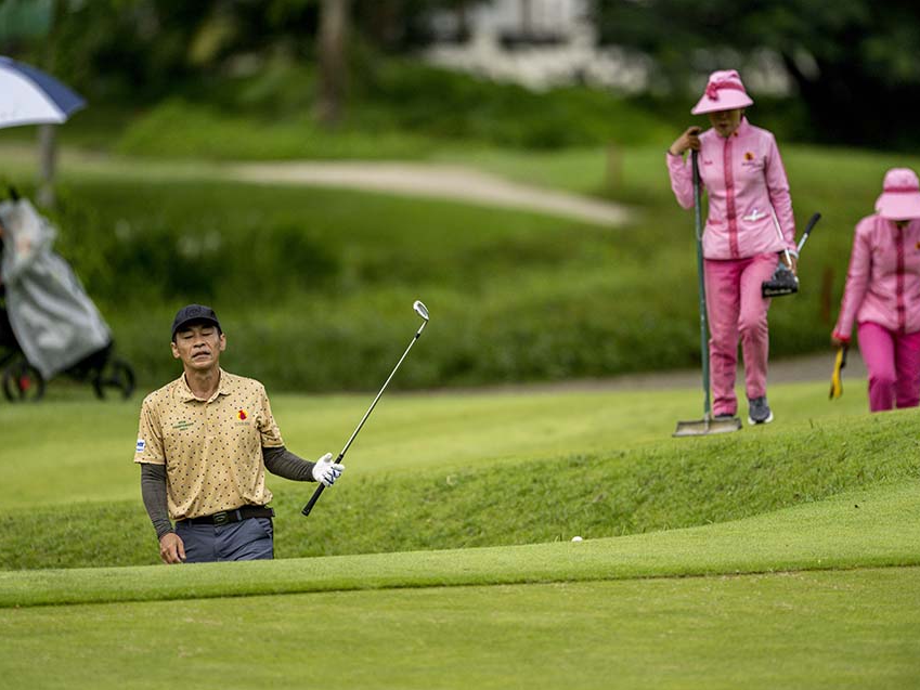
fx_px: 11563
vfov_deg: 3.4
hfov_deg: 4.6
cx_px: 446
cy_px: 346
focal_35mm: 435
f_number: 3.2
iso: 1600
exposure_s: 1/6400
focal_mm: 400
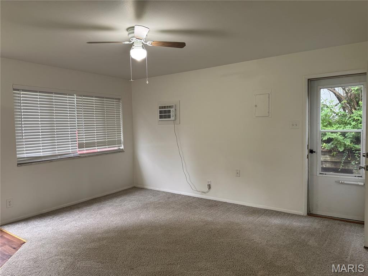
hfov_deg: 71.6
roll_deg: +1.2
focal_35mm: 24
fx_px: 255
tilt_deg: -2.1
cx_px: 184
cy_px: 138
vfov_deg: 56.8
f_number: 1.78
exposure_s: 1/121
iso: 125
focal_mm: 6.76
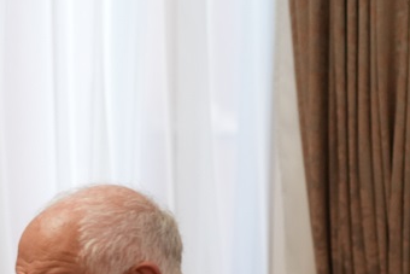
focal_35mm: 198
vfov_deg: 6.9
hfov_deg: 10.0
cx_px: -222
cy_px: 380
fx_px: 2256
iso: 1600
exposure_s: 1/80
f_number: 2.8
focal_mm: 64
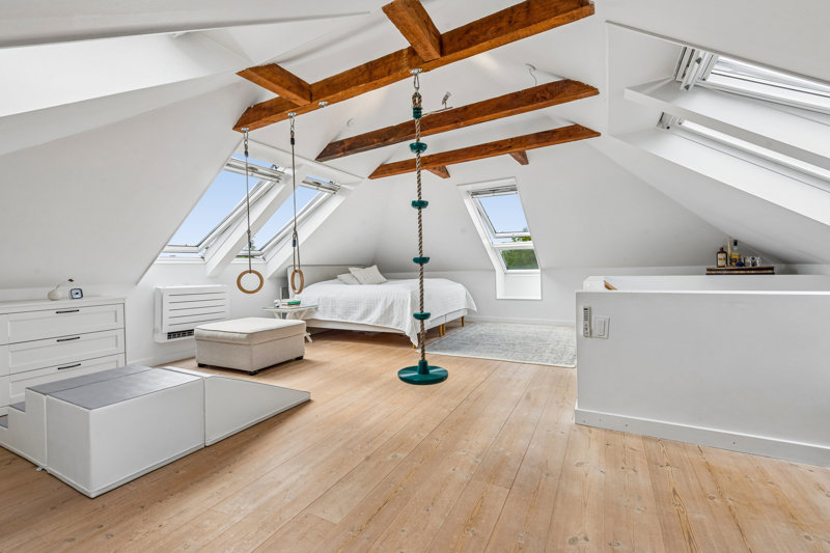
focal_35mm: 15
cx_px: 415
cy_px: 276
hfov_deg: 100.4
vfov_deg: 77.3
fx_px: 346
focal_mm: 15
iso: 200
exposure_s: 1/80
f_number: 10
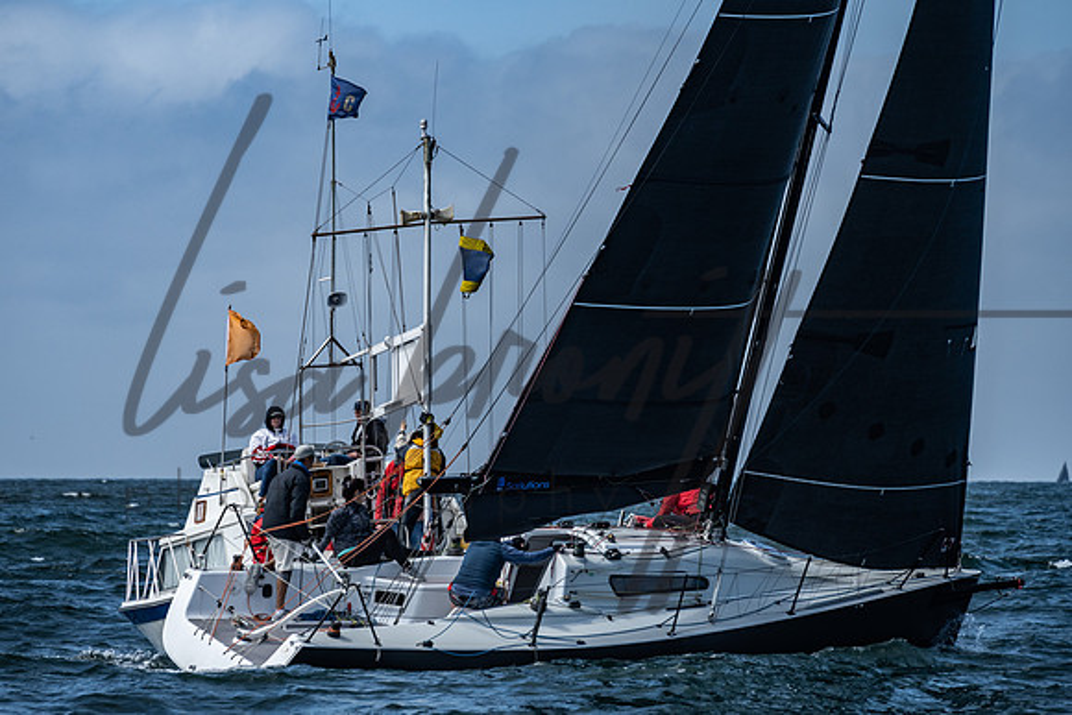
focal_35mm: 266
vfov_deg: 5.2
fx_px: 7926
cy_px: 324
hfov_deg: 7.7
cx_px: 428
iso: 200
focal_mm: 200
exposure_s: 1/2000
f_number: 6.3
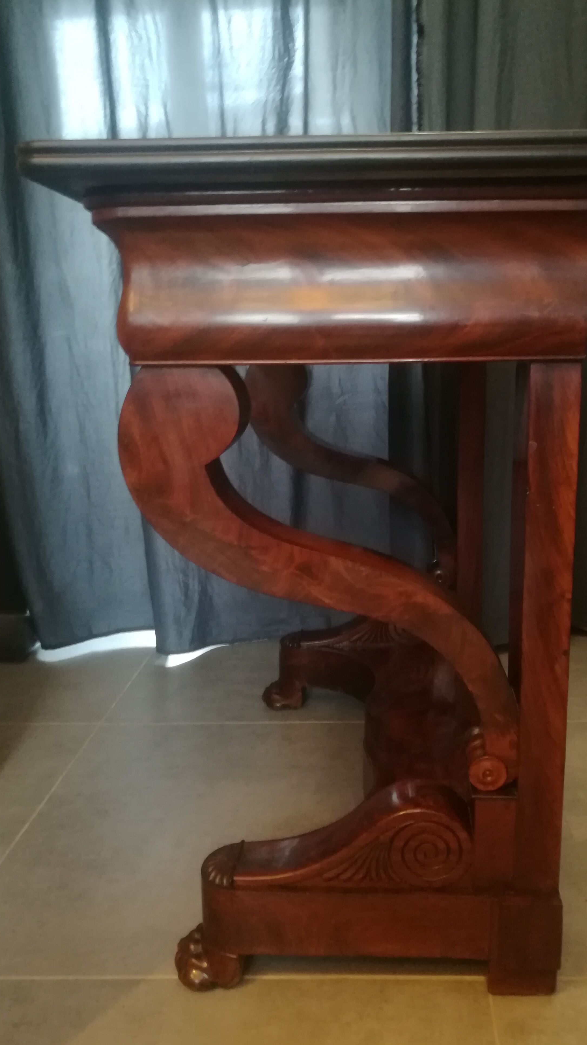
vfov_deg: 66.1
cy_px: 526
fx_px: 803
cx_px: 358
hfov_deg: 40.0
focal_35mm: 29
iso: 500
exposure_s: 1/14.3
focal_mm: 3.83
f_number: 2.2
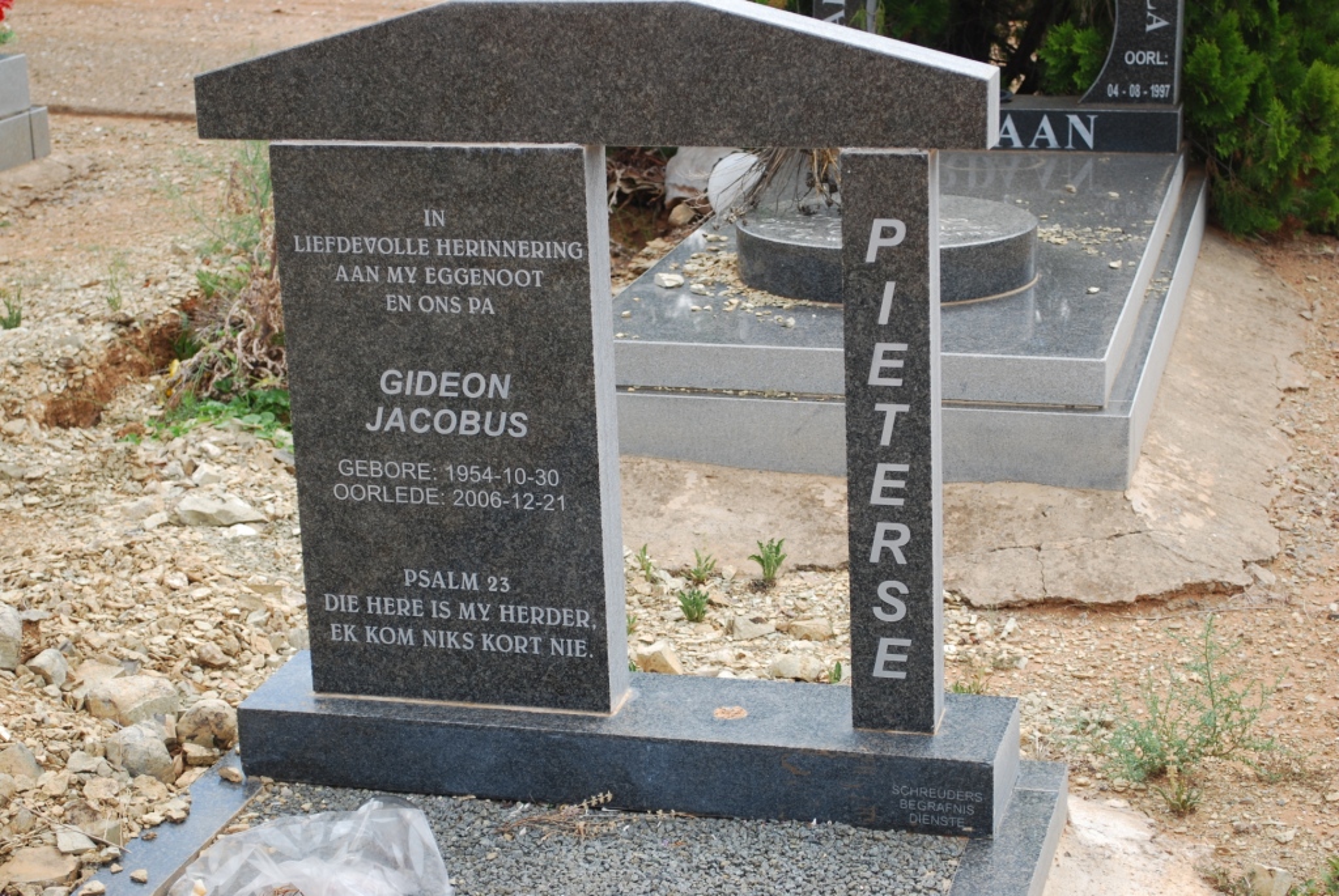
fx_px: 2569
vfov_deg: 19.8
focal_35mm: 69
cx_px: 670
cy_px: 448
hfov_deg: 29.2
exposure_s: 1/125
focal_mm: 46
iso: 100
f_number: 5.6
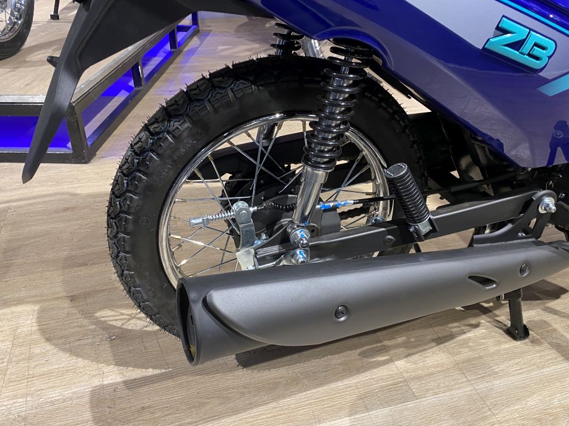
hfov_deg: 60.0
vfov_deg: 46.8
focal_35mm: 30
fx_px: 493
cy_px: 218
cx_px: 277
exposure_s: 1/50
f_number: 1.8
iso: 125
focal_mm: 4.25
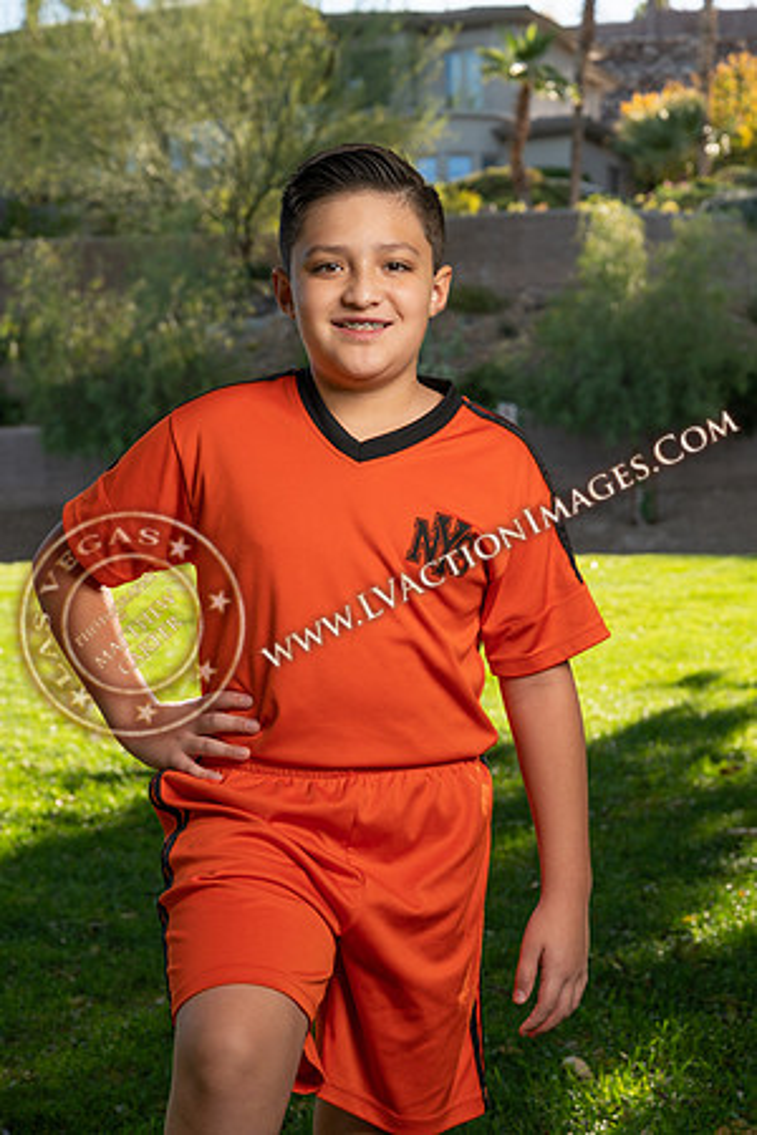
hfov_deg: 19.5
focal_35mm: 70
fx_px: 2208
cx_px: 378
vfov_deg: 28.8
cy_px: 568
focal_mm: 70
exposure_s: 1/160
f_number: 7.1
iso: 100
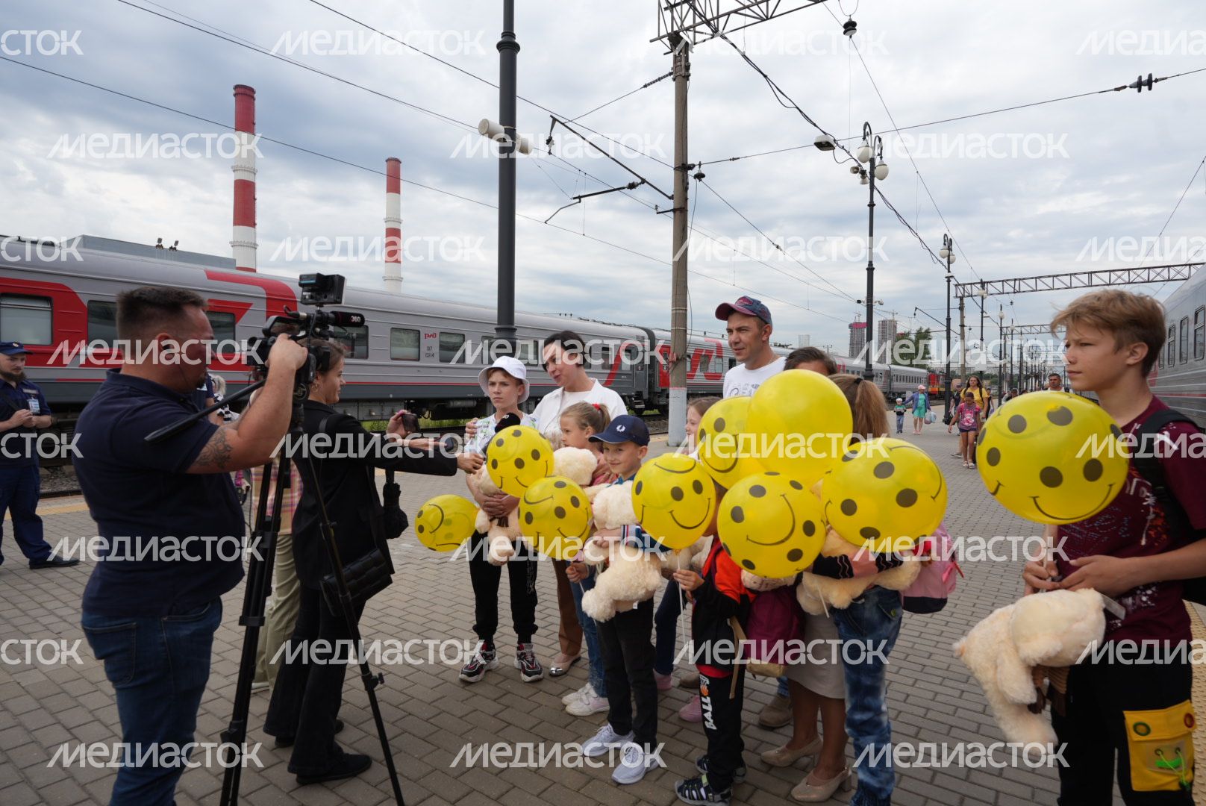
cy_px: 403
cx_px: 603
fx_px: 637
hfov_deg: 86.9
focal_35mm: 19
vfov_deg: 64.6
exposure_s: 1/200
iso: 100
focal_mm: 19
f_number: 5.6
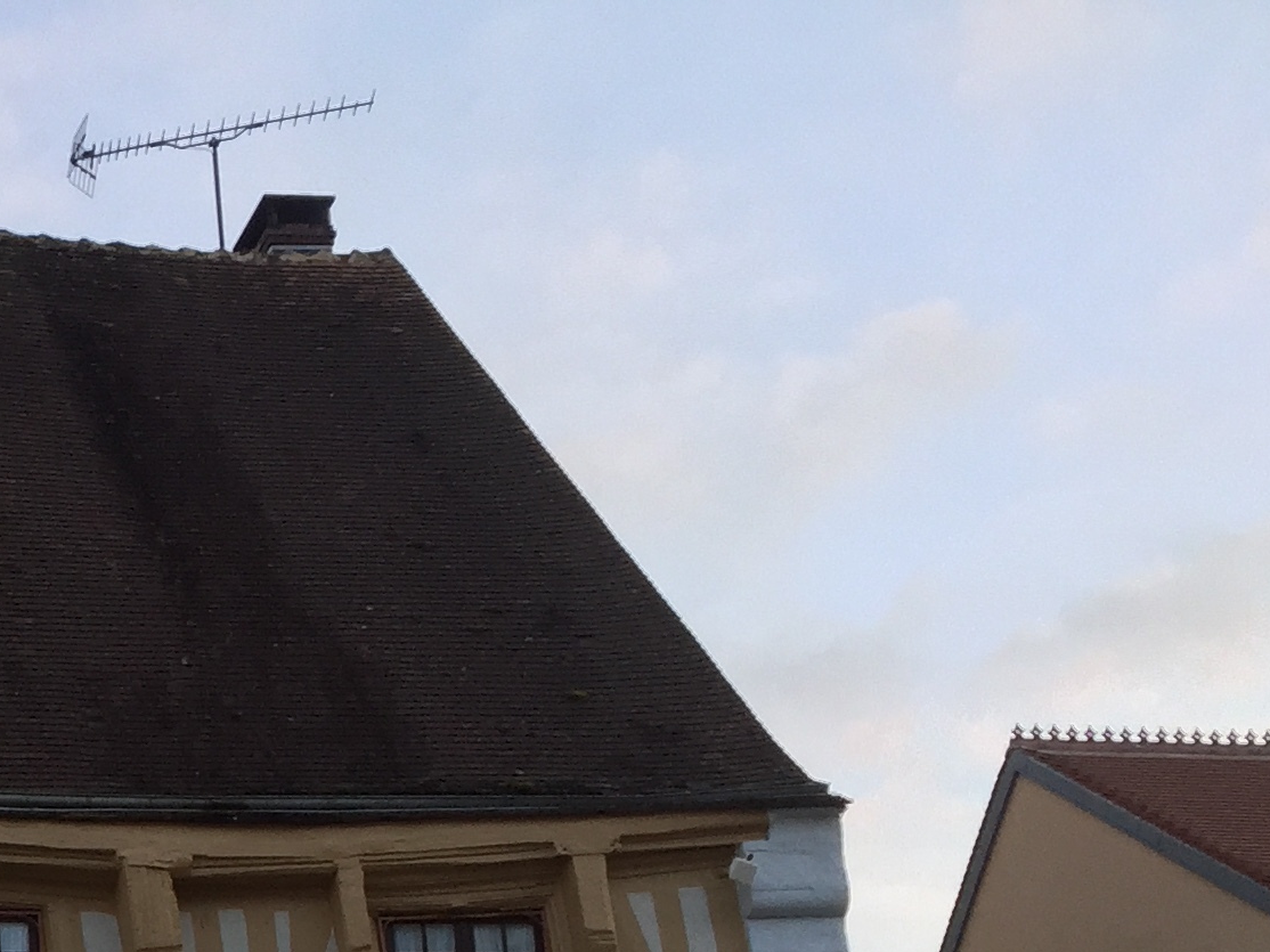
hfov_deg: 20.9
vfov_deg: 16.0
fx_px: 3118
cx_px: -378
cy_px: 1394
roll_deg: +1.6
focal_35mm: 85
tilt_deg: +12.1
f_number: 2.2
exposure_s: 1/100
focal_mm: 4.15
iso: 50
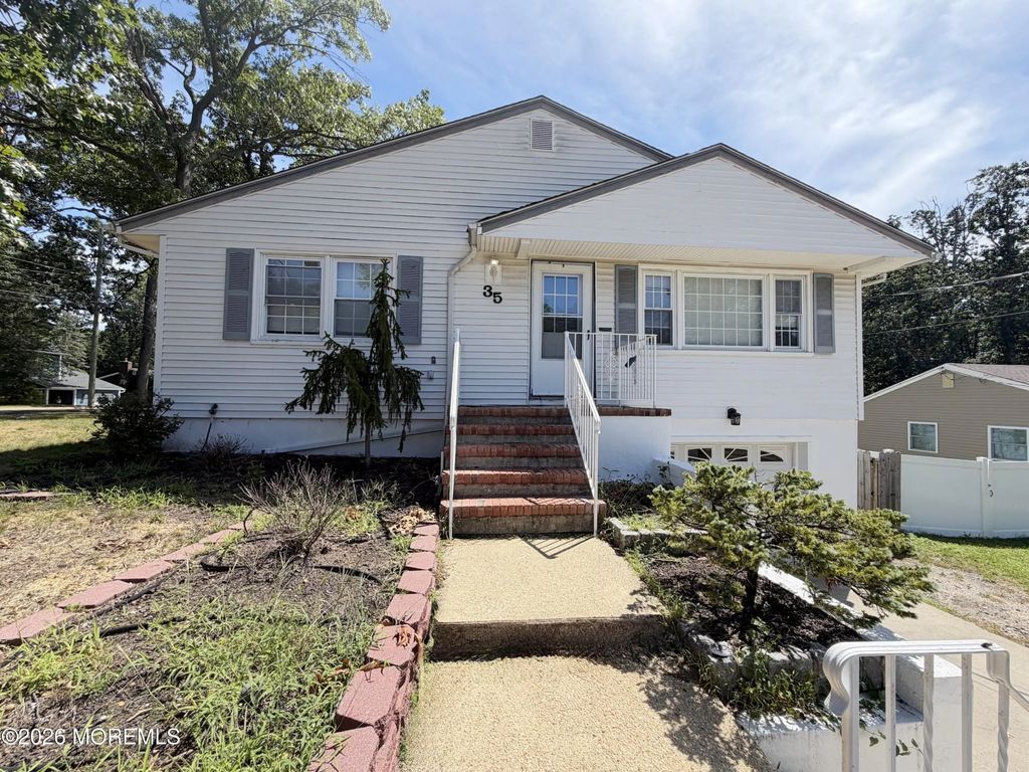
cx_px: 514
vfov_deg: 85.7
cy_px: 386
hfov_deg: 102.1
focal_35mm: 14
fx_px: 416
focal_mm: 2.22
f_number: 2.2
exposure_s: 1/770
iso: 32
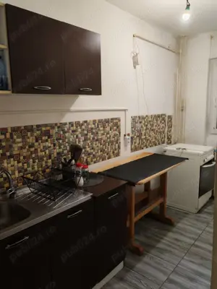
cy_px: 144
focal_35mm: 27
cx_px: 108
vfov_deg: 65.3
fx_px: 226
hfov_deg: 51.4
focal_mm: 5.52
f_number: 1.95
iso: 160
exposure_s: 1/50
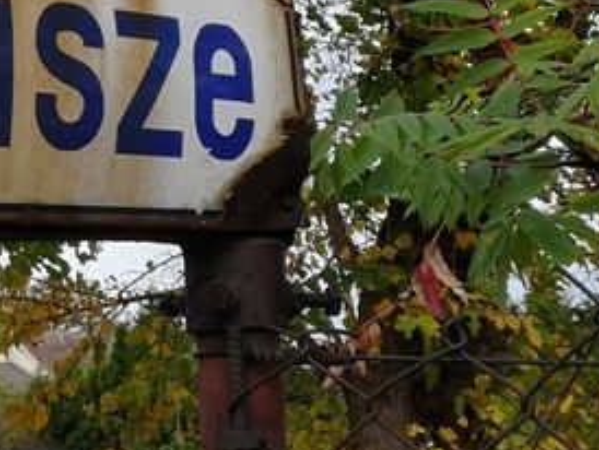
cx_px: -74
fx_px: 1680
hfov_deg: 19.3
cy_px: 151
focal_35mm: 97
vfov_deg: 15.2
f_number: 2.2
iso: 50
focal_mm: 3.83
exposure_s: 1/330
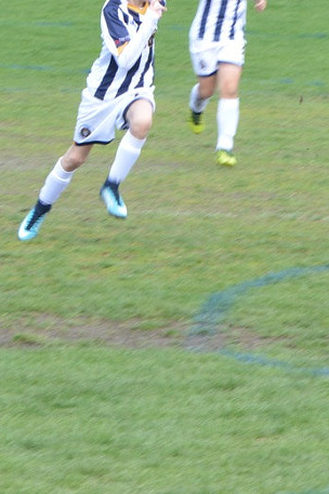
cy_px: 239
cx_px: 598
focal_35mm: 473
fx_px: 6493
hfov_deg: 2.9
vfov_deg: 4.4
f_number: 18
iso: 1000
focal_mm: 135
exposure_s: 1/125
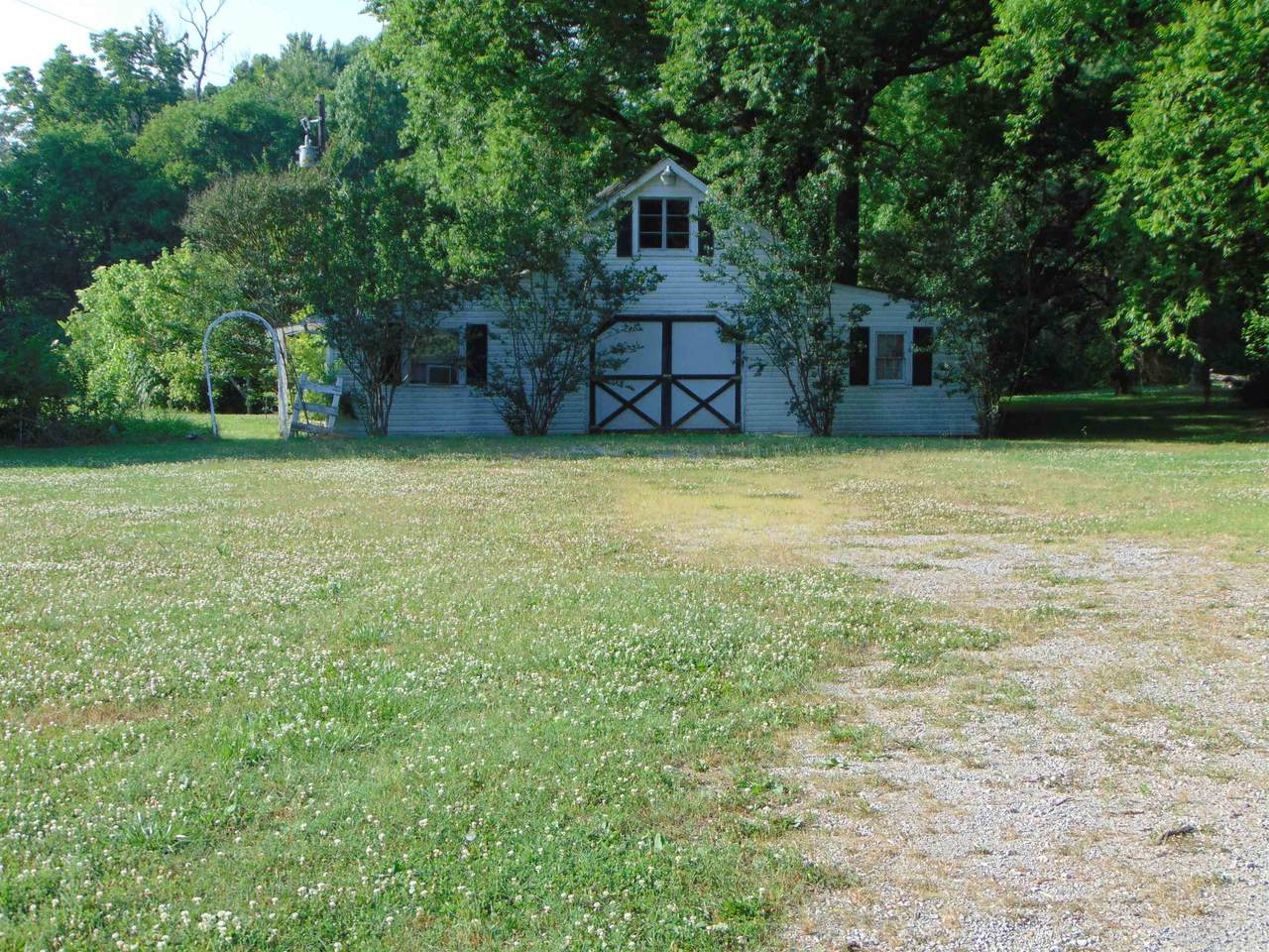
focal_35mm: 50
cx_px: 634
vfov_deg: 29.1
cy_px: 476
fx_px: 1833
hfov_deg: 38.2
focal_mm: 9
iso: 80
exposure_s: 1/400
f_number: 3.5
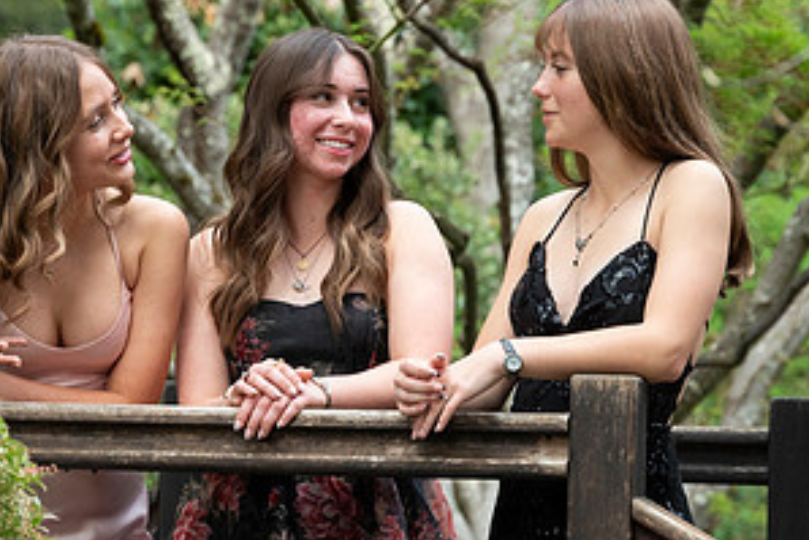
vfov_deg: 5.2
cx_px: 309
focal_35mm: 263
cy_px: 246
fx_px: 5913
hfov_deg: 7.8
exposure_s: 1/640
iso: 1250
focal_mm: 135
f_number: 6.3
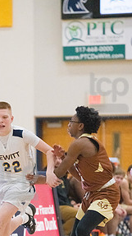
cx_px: 19
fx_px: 2051
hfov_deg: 3.7
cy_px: 183
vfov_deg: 6.6
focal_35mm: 329
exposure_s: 1/1600
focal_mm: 200
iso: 10000
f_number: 4.5
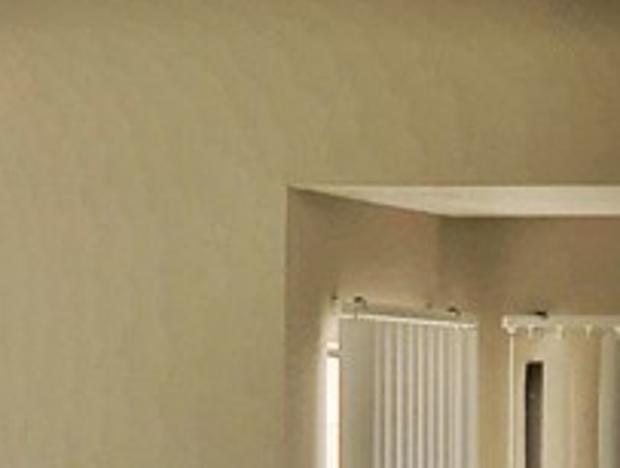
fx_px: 2620
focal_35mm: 146
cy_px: 664
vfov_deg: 9.9
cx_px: -354
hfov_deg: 12.7
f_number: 2.2
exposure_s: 1/120
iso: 25
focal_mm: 4.15
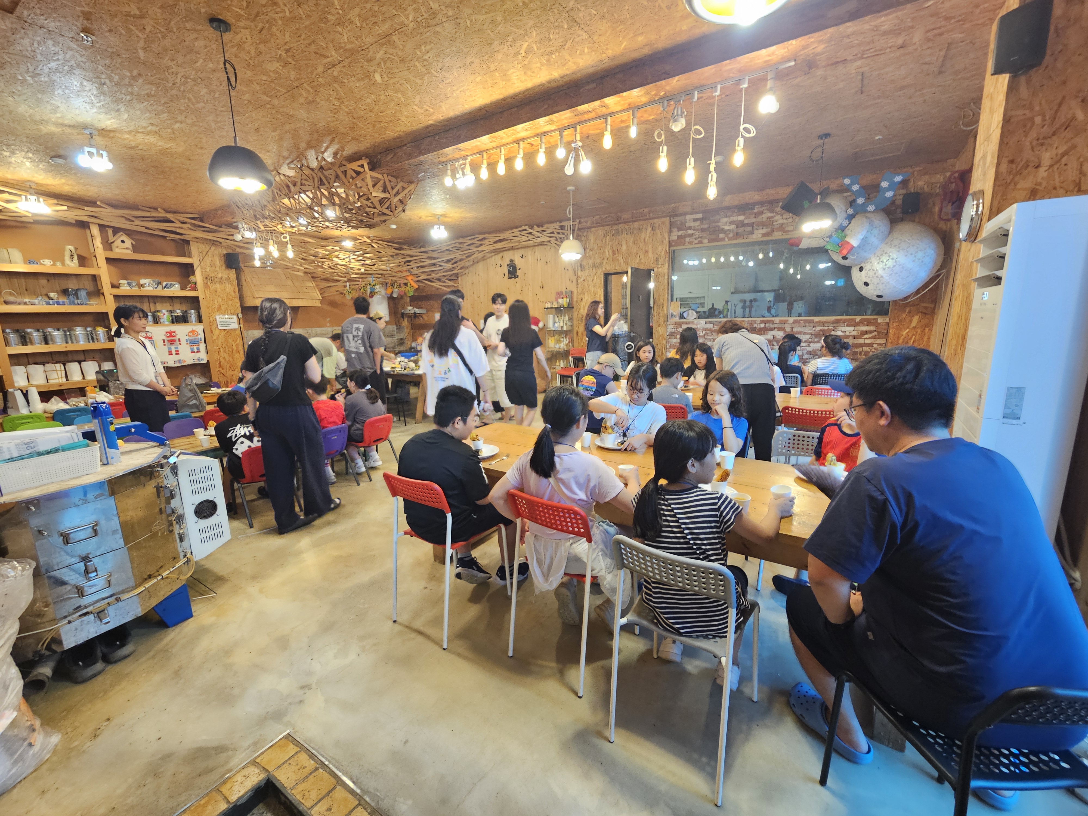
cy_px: 408
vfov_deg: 89.9
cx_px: 544
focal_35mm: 13
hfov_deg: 106.2
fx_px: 409
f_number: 2.2
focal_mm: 2.2
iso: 320
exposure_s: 1/40
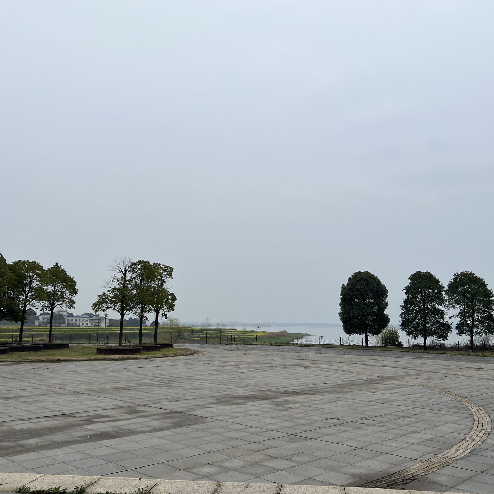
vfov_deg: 51.1
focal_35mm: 32
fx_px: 517
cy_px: 253
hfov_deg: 51.1
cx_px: 260
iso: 50
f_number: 1.5
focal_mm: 5.7
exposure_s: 1/2841
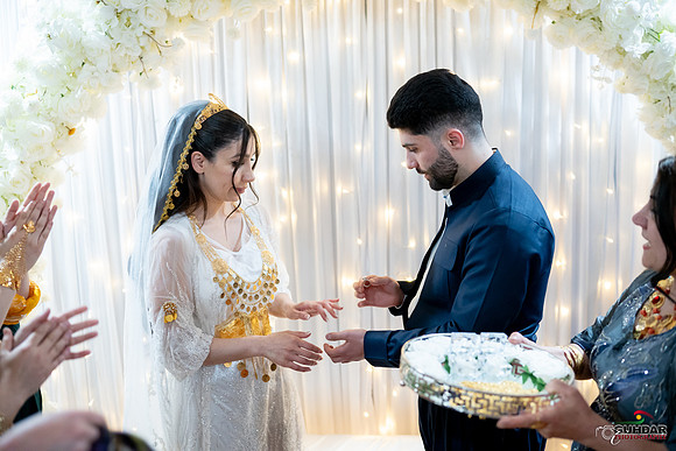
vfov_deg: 37.9
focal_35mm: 35
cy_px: 226
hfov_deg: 54.4
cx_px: 338
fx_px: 657
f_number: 2
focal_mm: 35
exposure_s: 1/160
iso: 4000
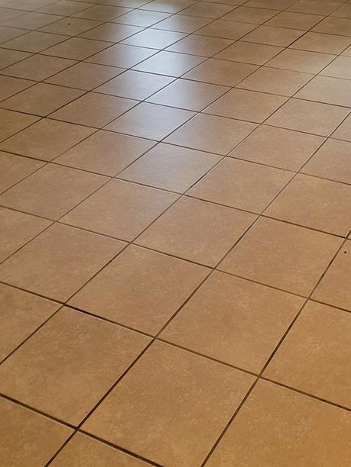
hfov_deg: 28.0
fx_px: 690
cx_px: 281
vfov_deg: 36.4
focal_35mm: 51
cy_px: 104
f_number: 1.8
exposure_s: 1/60
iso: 200
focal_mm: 5.4
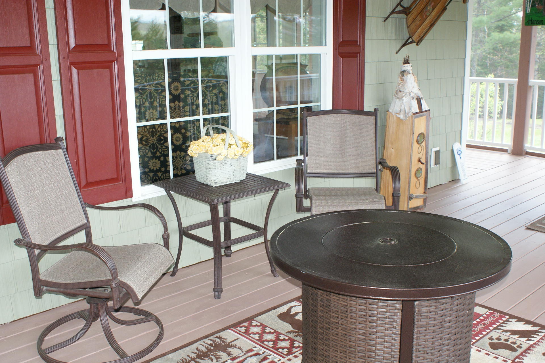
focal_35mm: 36
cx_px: 272
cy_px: 182
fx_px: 545
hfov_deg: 53.1
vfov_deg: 36.9
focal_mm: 24
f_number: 5.6
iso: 400
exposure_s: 1/80
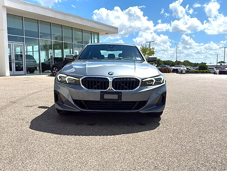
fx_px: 164
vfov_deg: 54.9
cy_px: 86
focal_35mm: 25
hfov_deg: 69.4
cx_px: 114
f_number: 1.78
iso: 80
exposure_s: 1/10309
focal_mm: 6.76
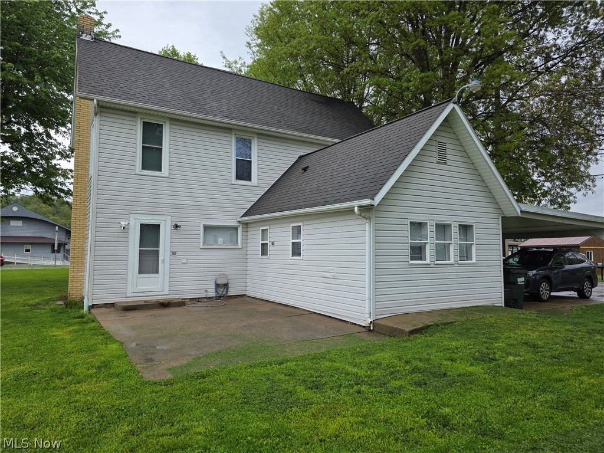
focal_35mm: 23
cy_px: 226
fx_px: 401
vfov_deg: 58.9
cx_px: 302
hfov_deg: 73.9
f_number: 1.7
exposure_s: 1/1915
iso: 80
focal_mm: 6.3
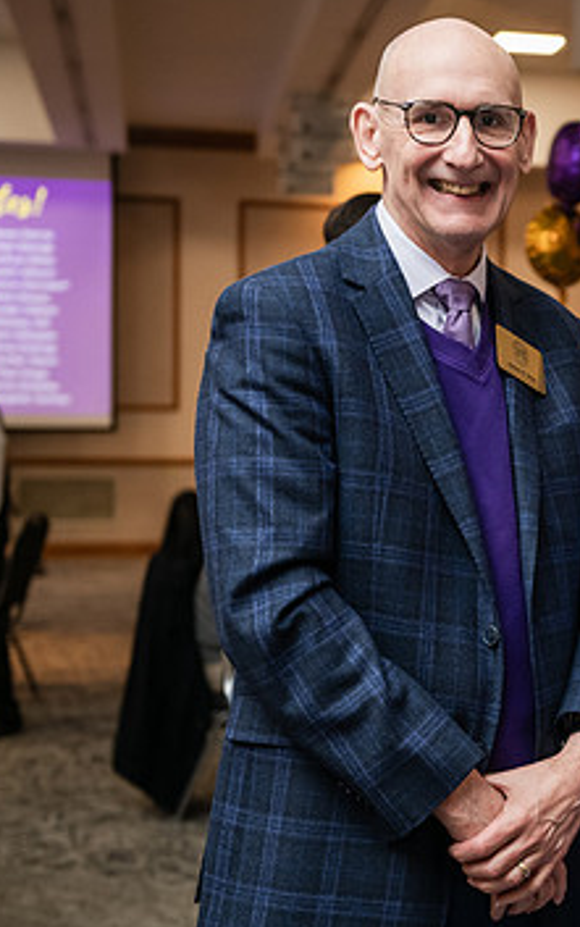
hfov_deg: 14.5
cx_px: 703
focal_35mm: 87
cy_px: 437
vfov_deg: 23.8
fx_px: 2198
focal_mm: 52
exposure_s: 1/200
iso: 1600
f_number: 3.5
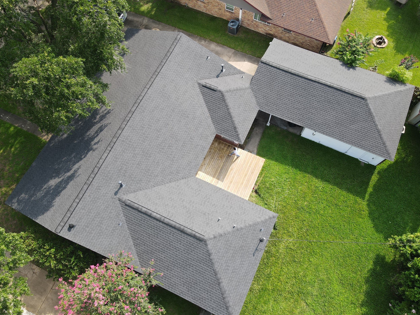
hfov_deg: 69.4
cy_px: 153
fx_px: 303
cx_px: 214
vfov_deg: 54.9
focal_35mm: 25
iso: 100
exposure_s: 1/160
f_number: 2.8
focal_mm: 4.5
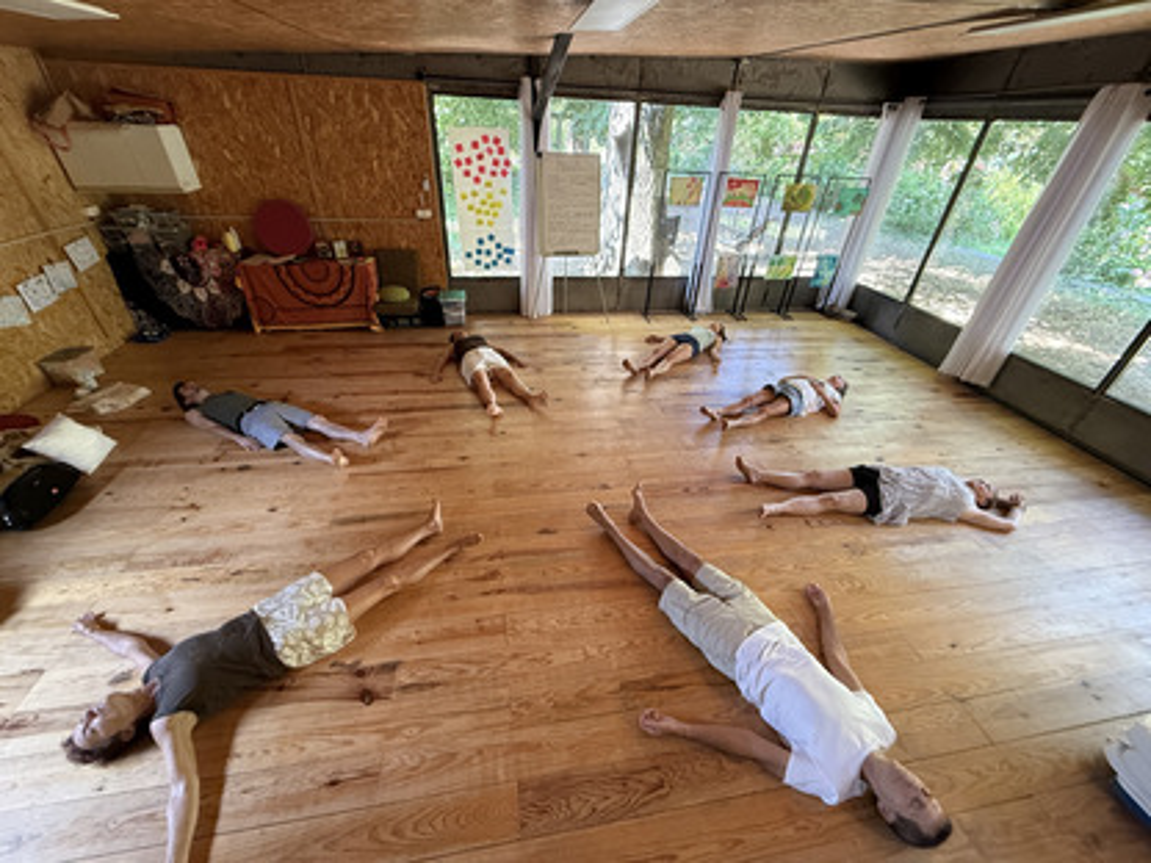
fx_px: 466
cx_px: 576
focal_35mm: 14
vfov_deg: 85.7
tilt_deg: -32.9
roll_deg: -3.1
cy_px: 432
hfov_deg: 102.1
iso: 400
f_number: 2.2
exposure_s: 1/60
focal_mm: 2.22
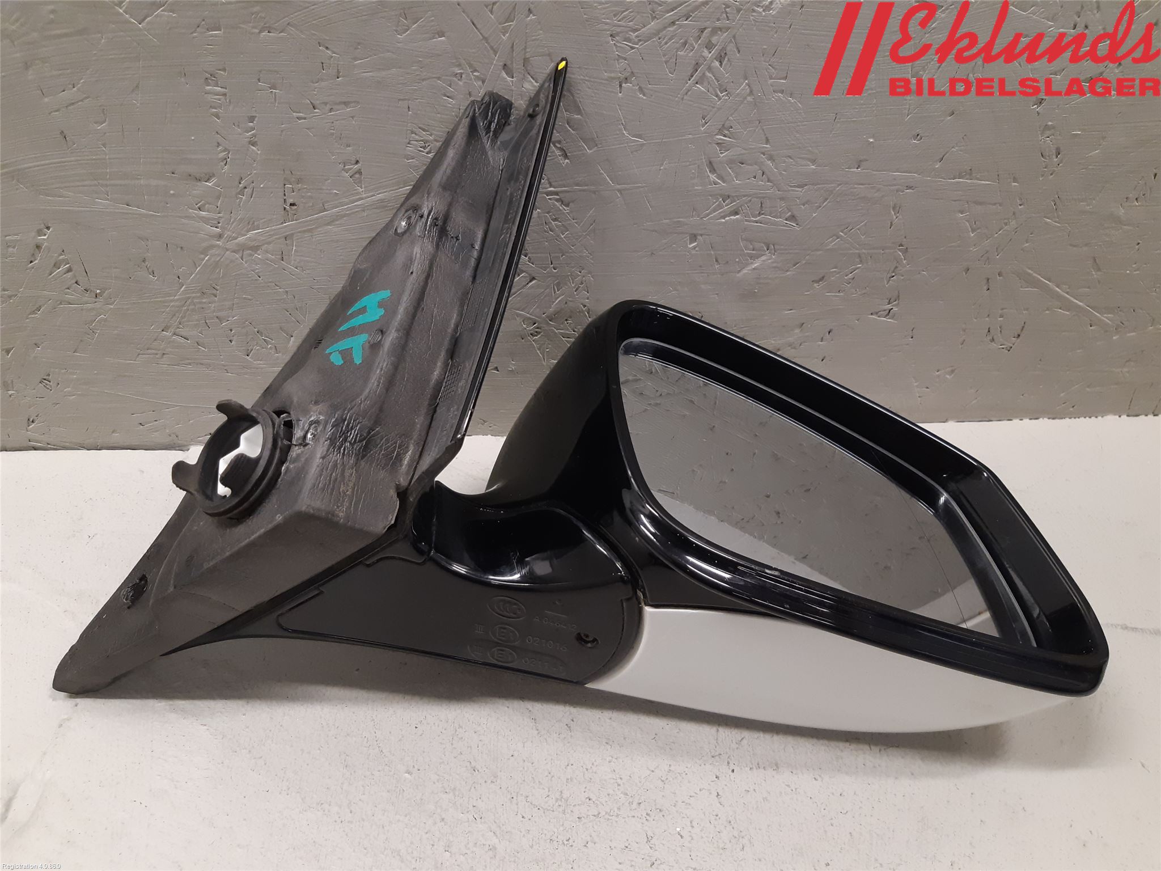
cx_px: 580
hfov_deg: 67.3
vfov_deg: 53.1
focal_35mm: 26
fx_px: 872
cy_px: 436
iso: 160
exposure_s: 1/50
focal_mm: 3.93
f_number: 1.7
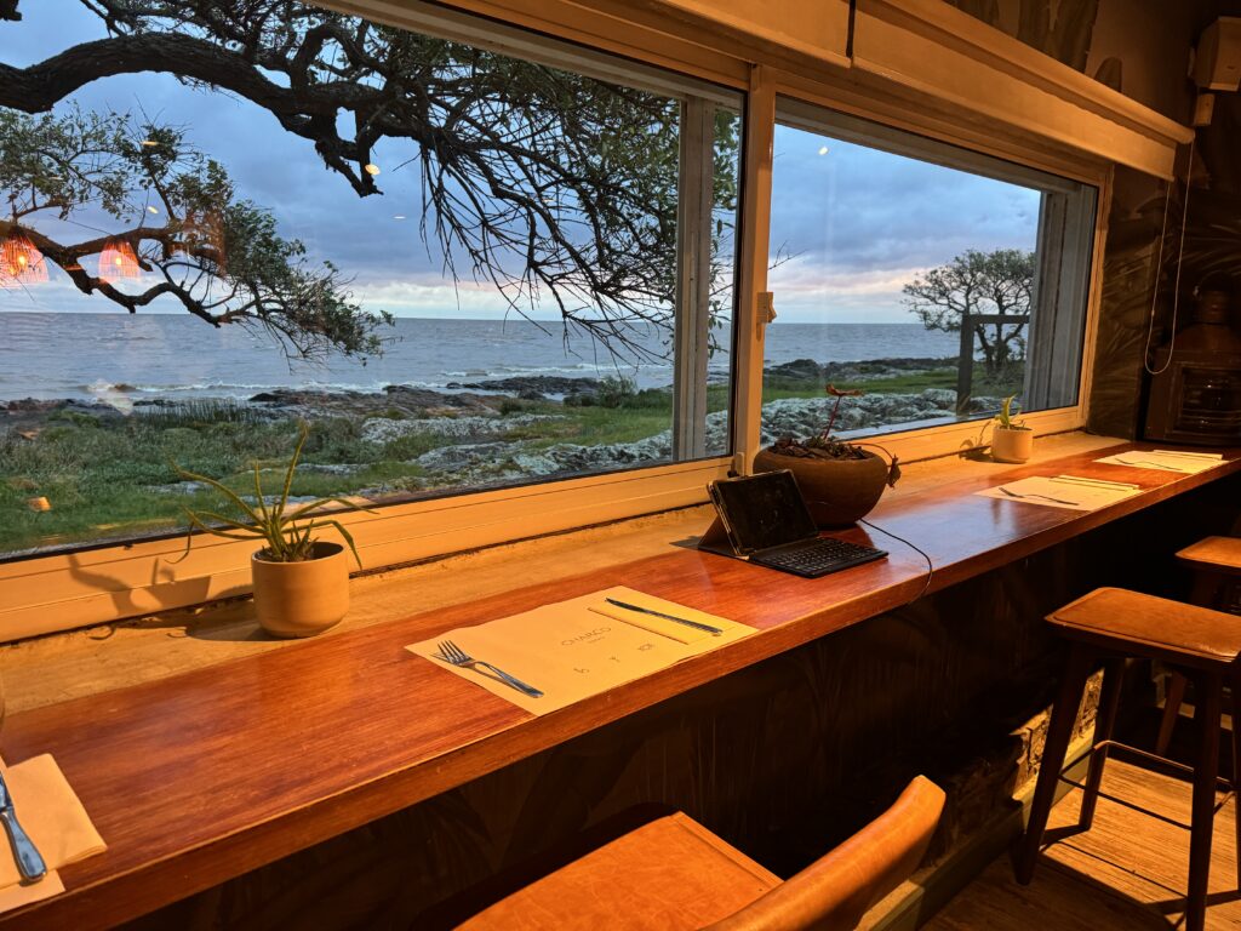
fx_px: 860
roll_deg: +0.1
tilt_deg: -11.2
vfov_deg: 56.8
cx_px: 620
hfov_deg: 71.6
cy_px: 466
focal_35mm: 24
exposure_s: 1/50
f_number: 1.78
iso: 320
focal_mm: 6.86
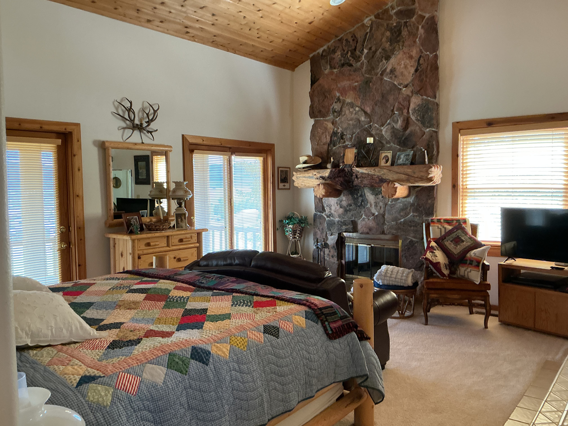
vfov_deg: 48.2
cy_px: 213
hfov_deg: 61.7
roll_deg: +0.7
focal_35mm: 29
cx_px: 284
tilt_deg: -4.4
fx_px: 476
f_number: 1.8
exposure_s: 1/60
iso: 160
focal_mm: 3
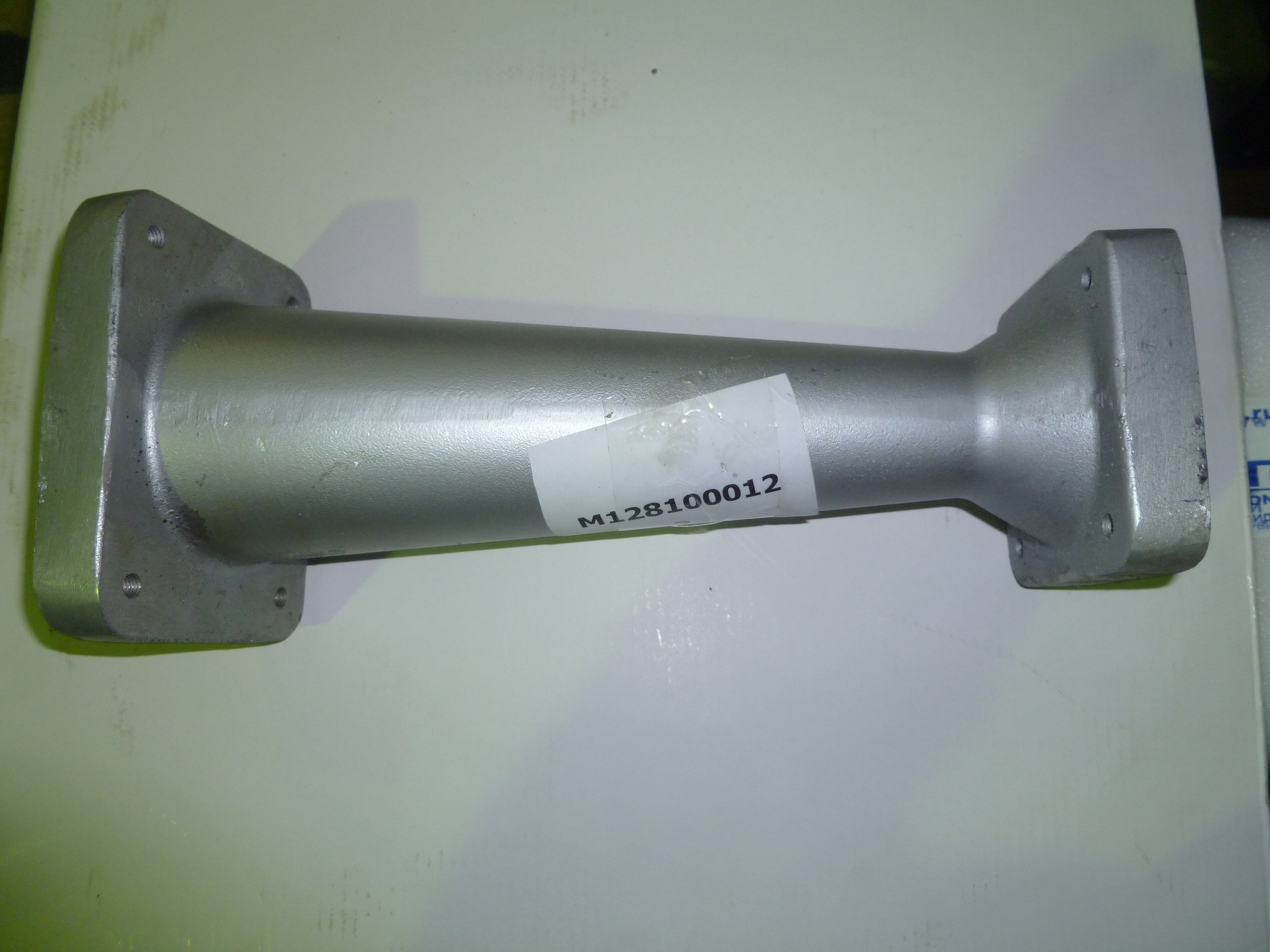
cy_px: 476
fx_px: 1027
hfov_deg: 63.4
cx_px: 635
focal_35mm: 28
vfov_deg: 49.7
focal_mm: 5
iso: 125
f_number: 3.3
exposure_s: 1/30
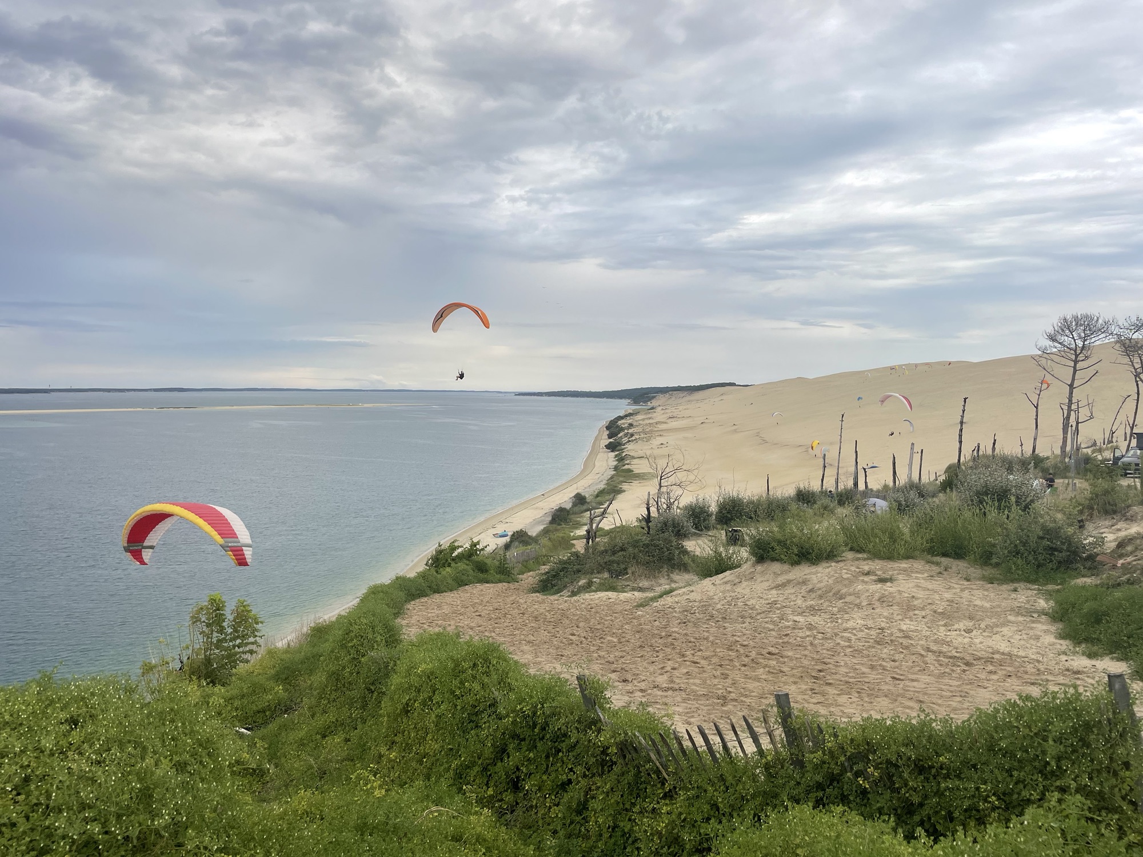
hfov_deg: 67.3
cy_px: 428
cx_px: 572
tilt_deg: -2.9
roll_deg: -0.4
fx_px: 859
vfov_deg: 53.1
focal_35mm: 26
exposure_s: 1/213
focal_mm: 4.2
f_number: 1.6
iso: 32
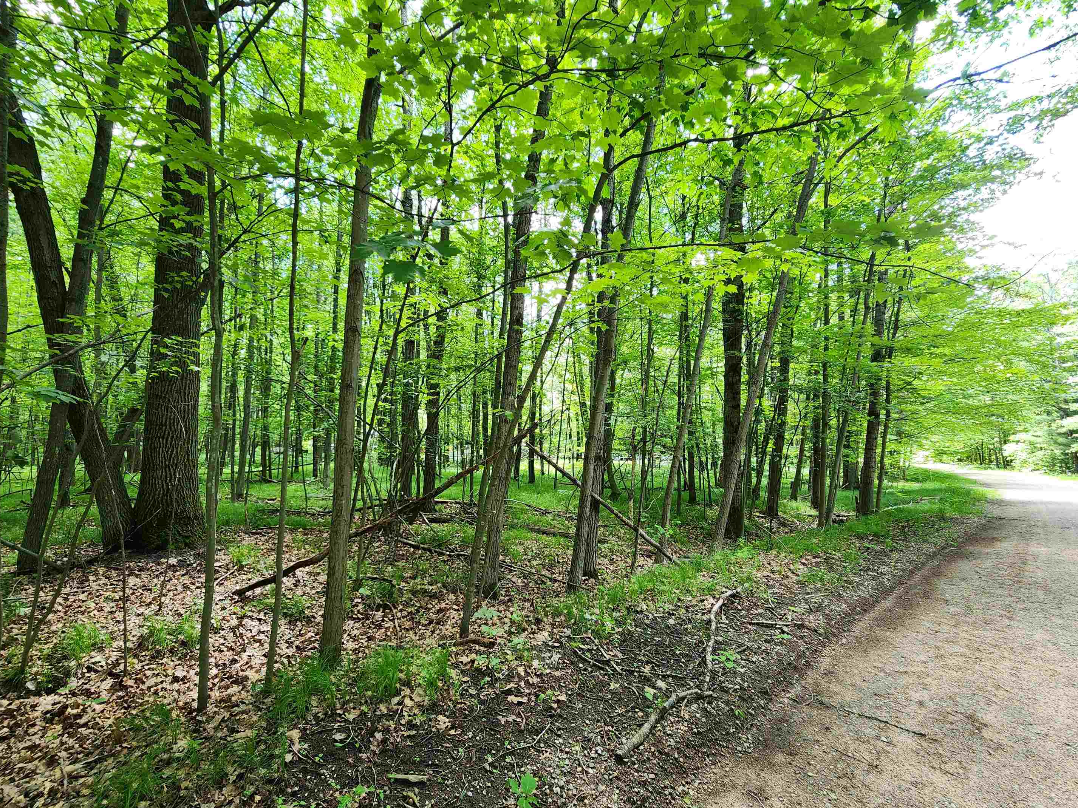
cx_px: 505
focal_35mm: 14
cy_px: 428
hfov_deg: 101.9
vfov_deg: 85.6
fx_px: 436
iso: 80
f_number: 2.2
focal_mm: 2.2
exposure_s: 1/60
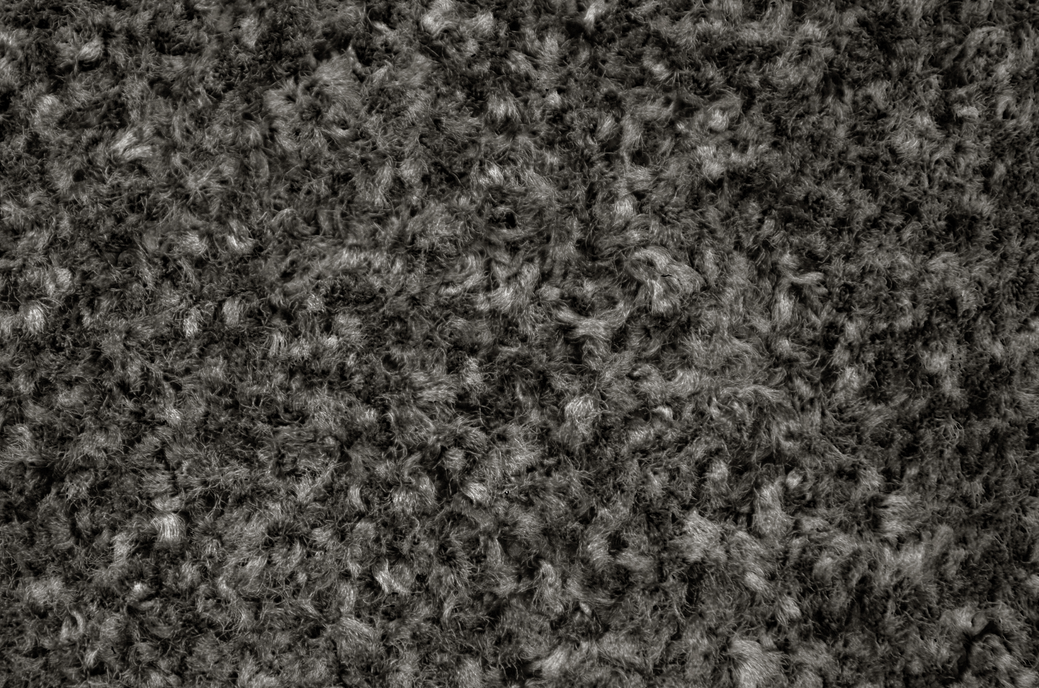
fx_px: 5551
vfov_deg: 7.1
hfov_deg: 10.7
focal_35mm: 193
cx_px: 396
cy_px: 368
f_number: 4.5
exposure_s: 1/2.5
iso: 125
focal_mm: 85
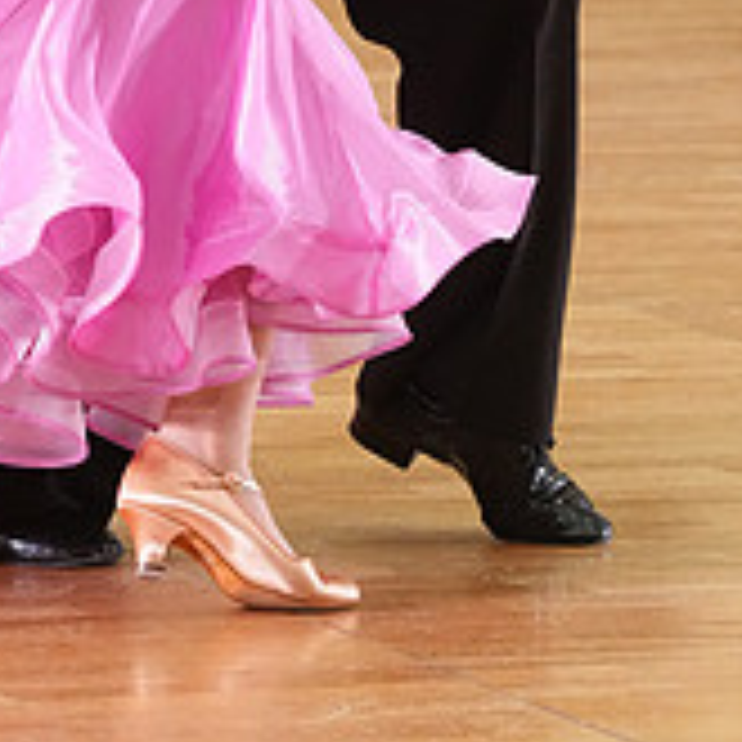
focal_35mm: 511
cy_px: -436
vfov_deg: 3.4
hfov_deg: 3.4
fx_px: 12392
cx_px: 83
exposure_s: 1/200
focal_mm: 171
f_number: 5.6
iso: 4000
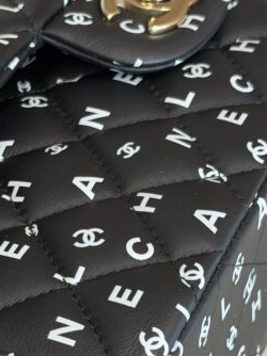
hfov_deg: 12.8
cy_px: 320
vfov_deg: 16.9
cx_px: 59
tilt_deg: -48.2
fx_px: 1184
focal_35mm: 115
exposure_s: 1/60
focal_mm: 6.76
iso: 125
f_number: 1.78
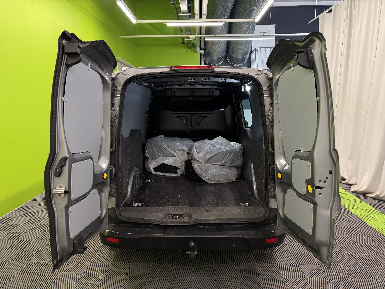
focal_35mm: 24
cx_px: 192
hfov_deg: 71.6
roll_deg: +0.3
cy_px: 144
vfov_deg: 56.8
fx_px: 267
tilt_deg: -7.7
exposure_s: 1/100
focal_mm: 6.76
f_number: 1.78
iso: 200
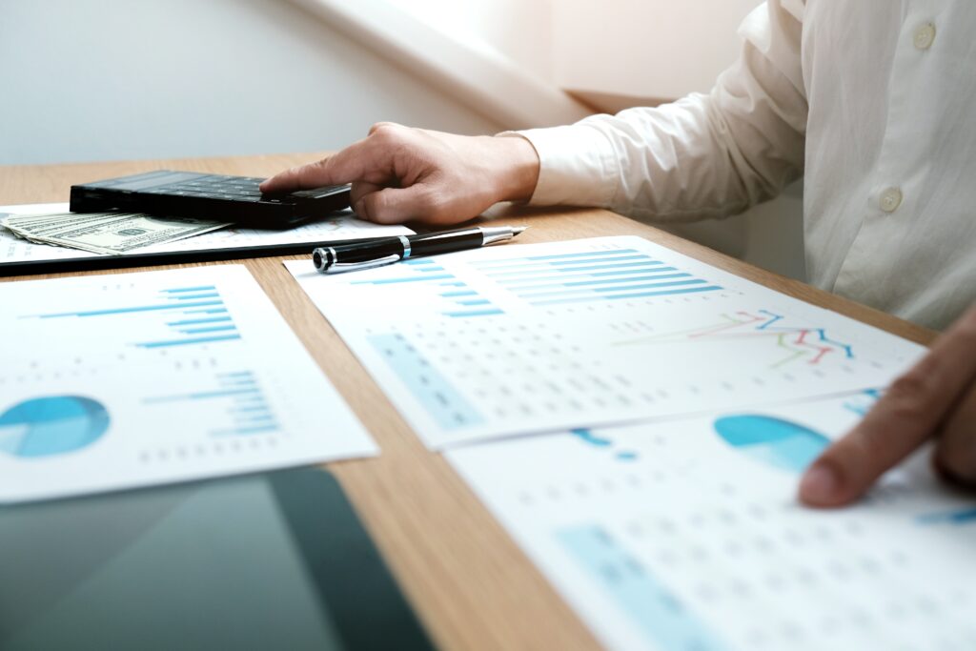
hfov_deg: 46.4
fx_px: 1139
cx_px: 488
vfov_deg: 31.9
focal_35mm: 42
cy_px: 326
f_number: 3.6
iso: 320
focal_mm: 27.7
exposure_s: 1/125
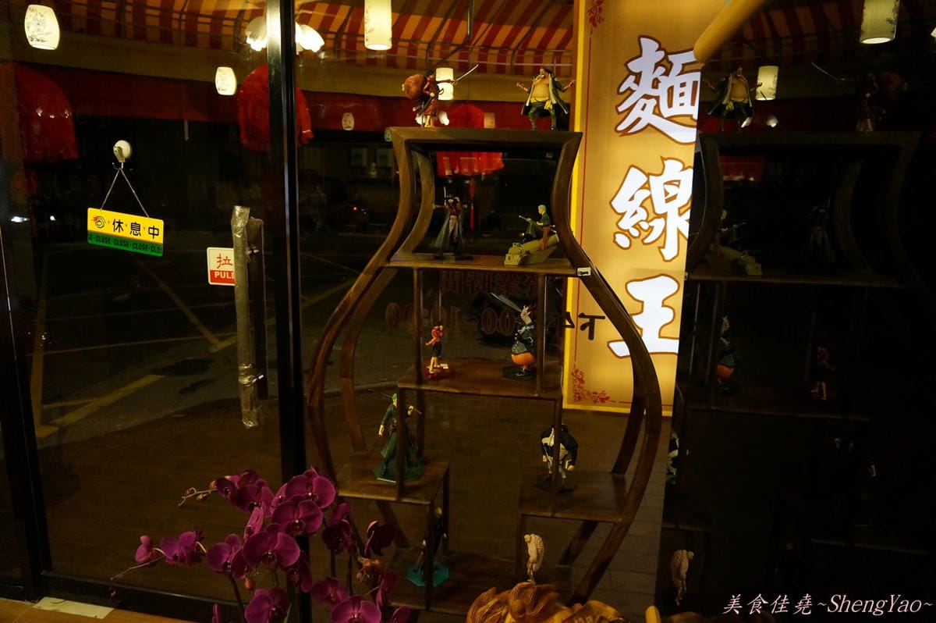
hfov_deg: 73.8
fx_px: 623
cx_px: 468
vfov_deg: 53.1
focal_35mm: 24
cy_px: 312
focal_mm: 16
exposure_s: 1/125
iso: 3200
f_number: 3.5
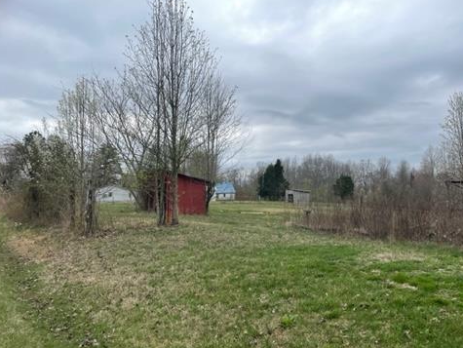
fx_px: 468
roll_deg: +1.3
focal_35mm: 35
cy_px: 163
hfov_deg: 52.1
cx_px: 288
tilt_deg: -1.0
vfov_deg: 40.7
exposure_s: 1/2564
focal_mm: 4.2
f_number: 1.6
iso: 32
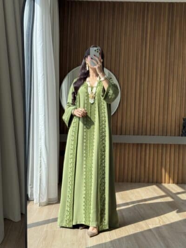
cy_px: 124
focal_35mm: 48
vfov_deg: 39.6
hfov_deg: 30.3
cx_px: 93
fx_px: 344
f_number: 1.78
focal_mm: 6.76
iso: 64
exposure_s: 1/627
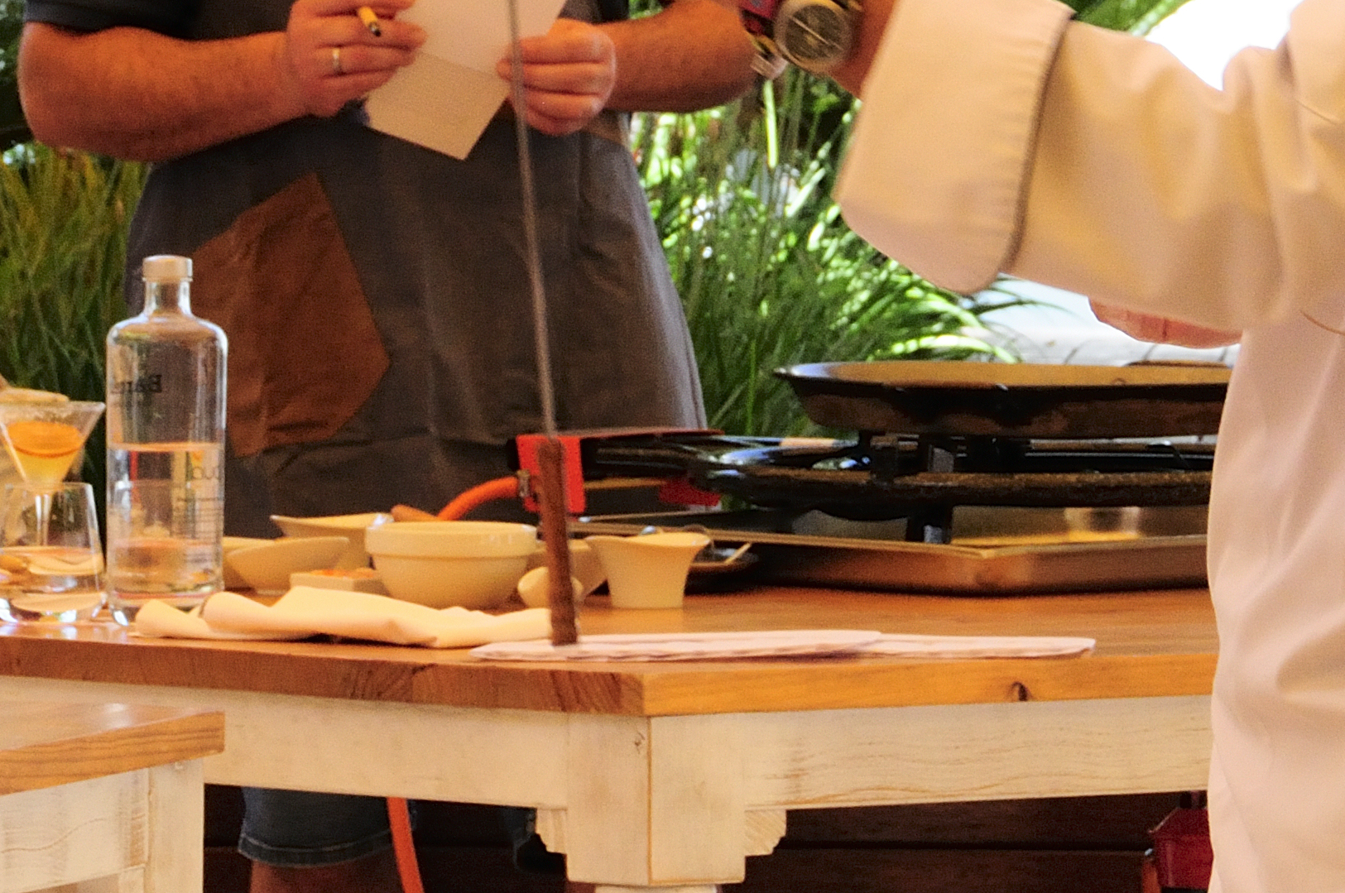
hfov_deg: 5.3
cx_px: 614
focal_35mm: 388
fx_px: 14477
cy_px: 31
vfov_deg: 3.5
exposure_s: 1/100
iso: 800
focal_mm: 98
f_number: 14
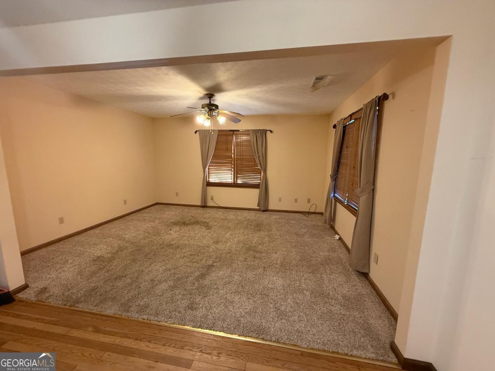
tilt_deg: -9.2
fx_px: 200
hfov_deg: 102.1
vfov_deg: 85.7
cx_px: 248
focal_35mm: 14
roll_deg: -1.6
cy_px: 186
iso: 320
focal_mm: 2.22
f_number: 2.2
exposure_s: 1/60
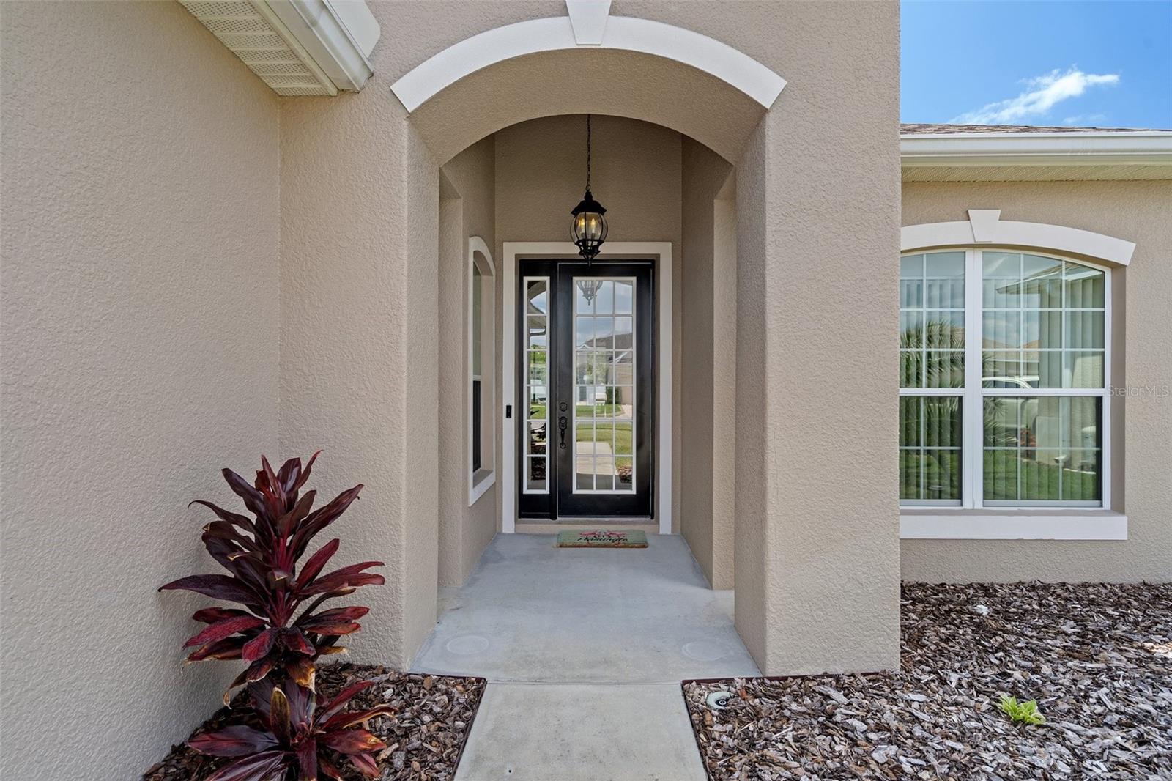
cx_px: 586
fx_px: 586
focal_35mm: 18
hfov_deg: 90.0
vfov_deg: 67.4
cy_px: 390
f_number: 8
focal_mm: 18
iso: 320
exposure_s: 1/40
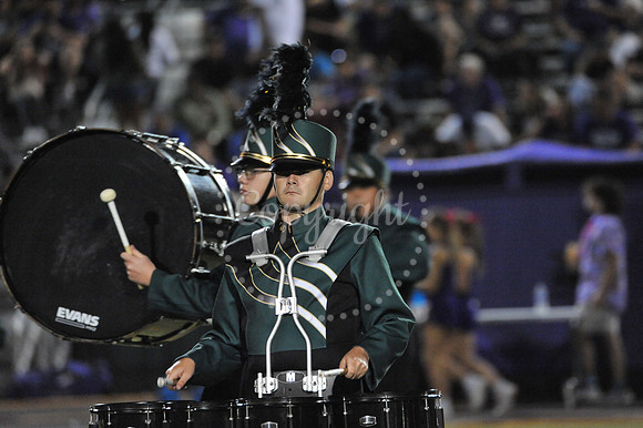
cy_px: 214
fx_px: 8211
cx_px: 322
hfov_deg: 4.5
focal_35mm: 460
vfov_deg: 3.0
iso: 6400
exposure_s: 1/160
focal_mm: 460
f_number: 6.3
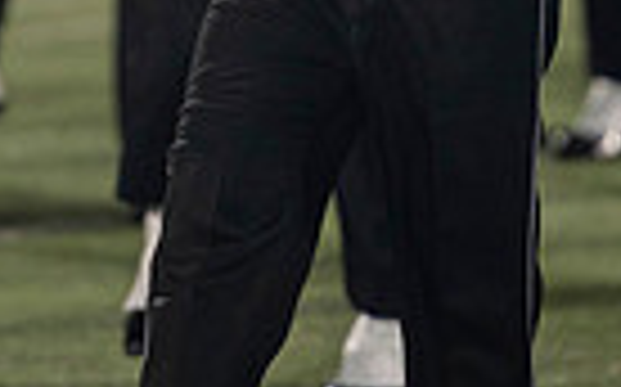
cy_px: -468
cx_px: 324
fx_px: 14492
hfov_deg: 2.5
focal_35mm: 857
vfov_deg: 1.5
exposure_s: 1/500
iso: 1000
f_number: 2.8
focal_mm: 200
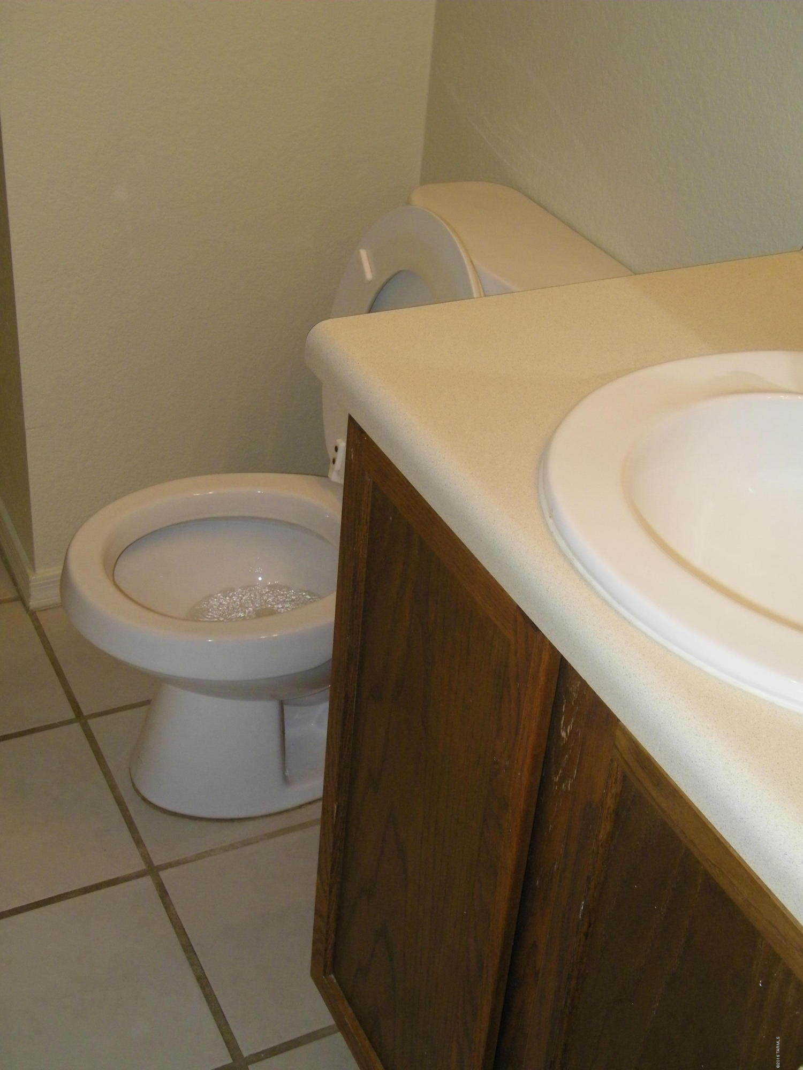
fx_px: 1454
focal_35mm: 47
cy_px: 535
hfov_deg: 30.9
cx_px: 402
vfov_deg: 40.4
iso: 200
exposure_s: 1/125
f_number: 3.9
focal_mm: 8.3
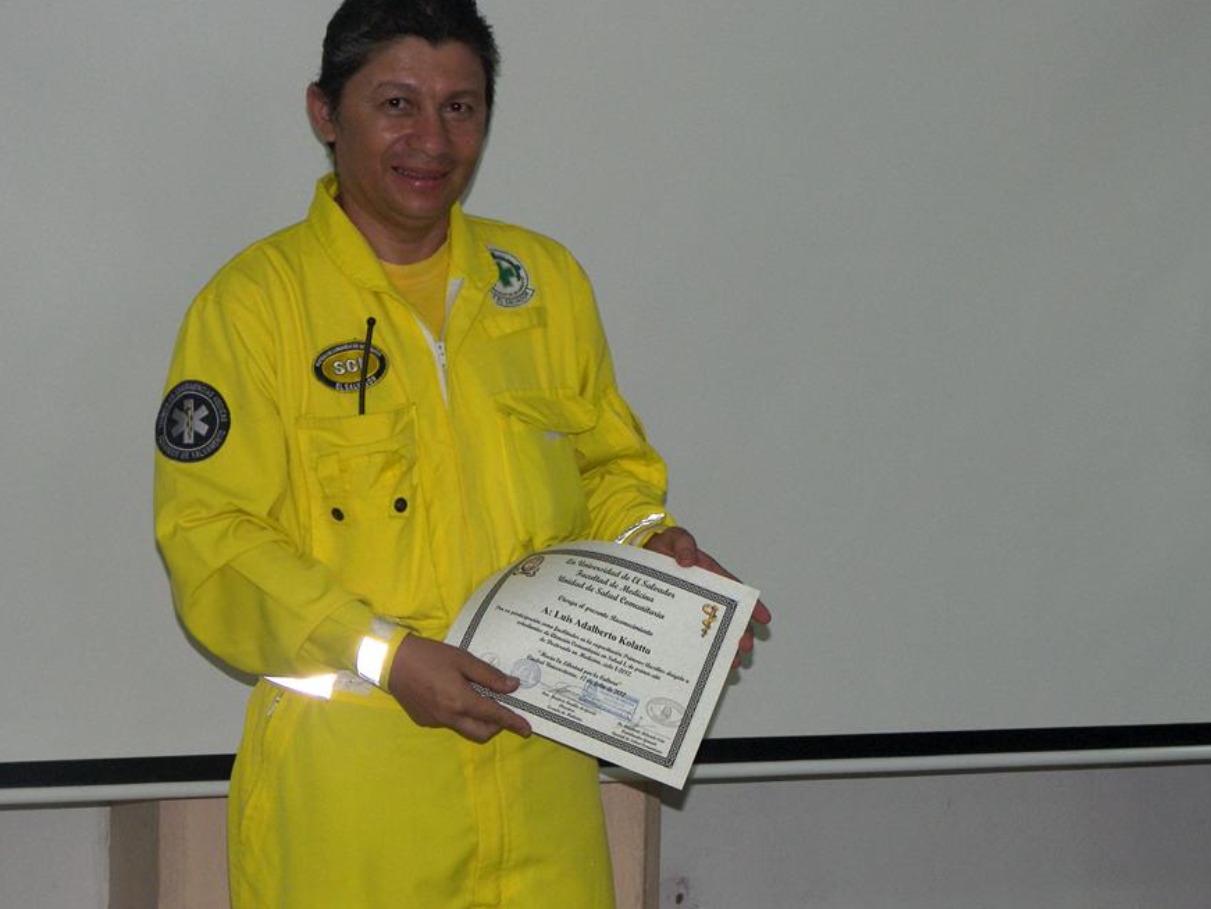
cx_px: 609
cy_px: 424
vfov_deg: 15.7
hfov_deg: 20.9
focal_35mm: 94
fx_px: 3290
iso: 100
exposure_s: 1/50
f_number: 4
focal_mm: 16.8
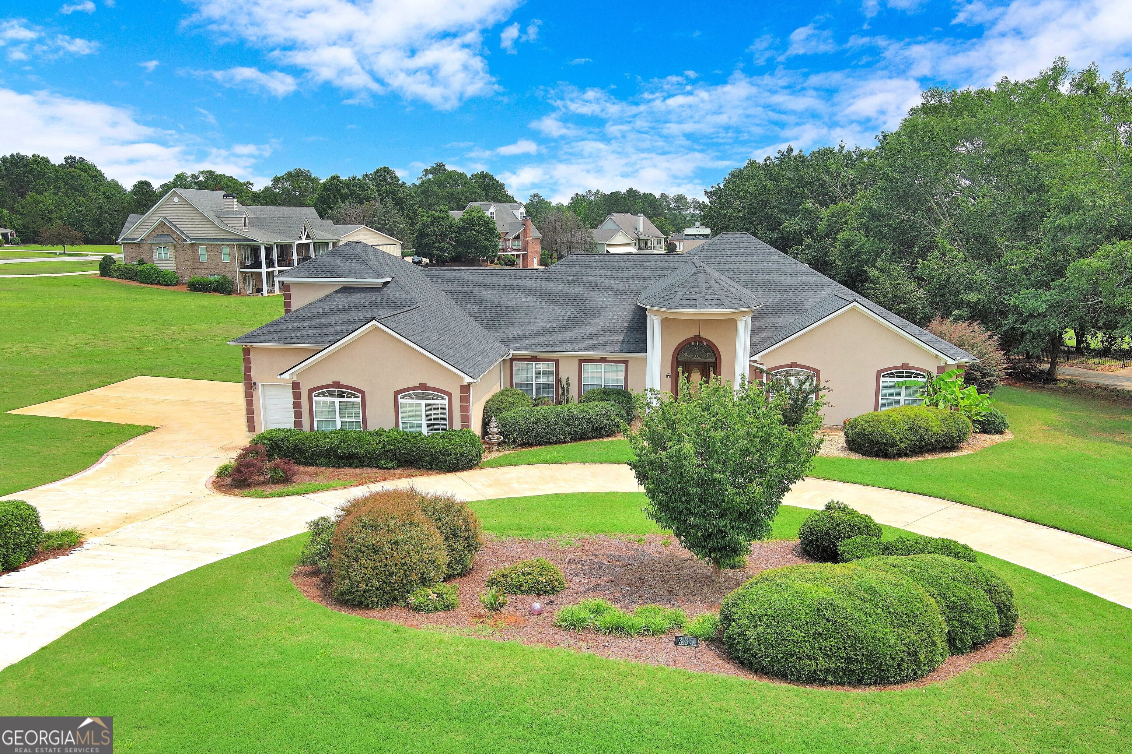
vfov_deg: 45.0
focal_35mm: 29
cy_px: 377
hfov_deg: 63.7
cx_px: 566
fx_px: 912
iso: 100
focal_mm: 10.57
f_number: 2.8
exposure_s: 1/1250
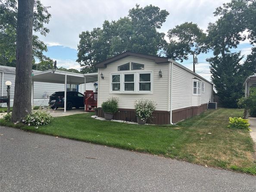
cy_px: 96
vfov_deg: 53.0
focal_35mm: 26
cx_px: 128
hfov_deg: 67.3
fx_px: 192
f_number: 1.6
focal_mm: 5.96
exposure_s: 1/903
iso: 50
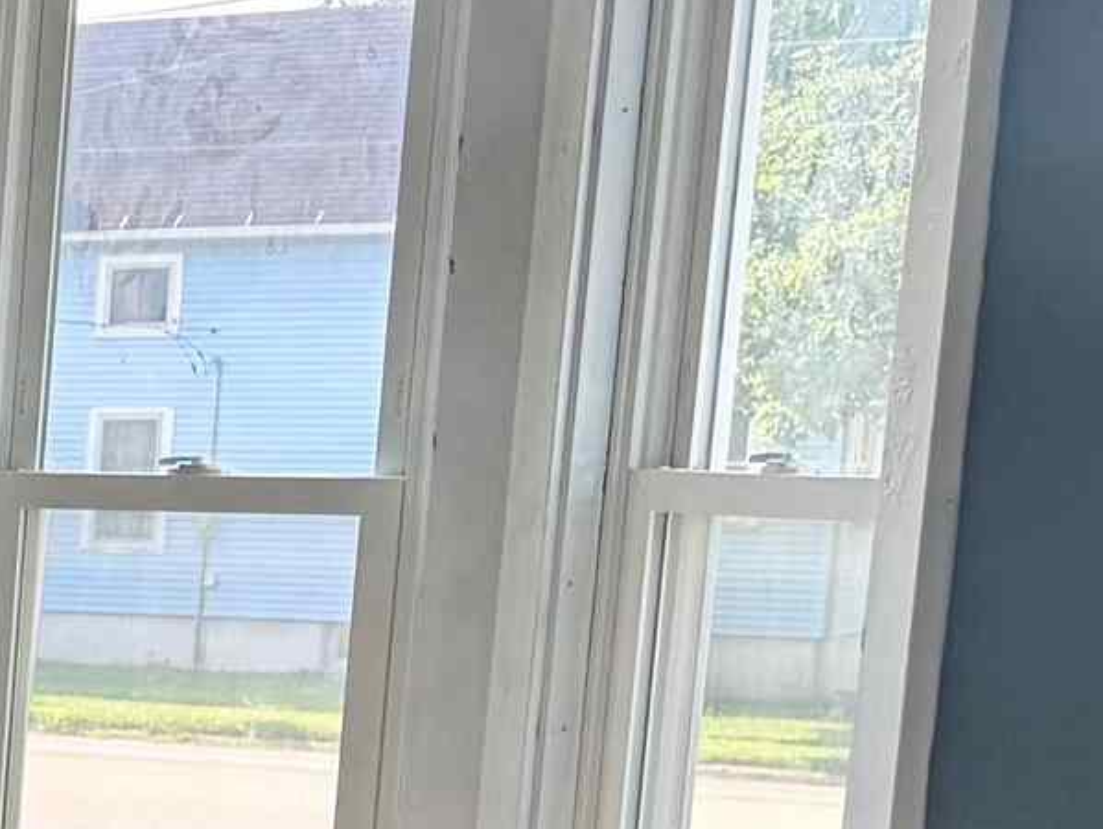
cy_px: 1026
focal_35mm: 123
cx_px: -1635
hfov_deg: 12.3
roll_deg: -0.2
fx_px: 3922
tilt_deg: -7.9
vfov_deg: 11.8
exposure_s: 1/313
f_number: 1.78
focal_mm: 6.76
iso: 100
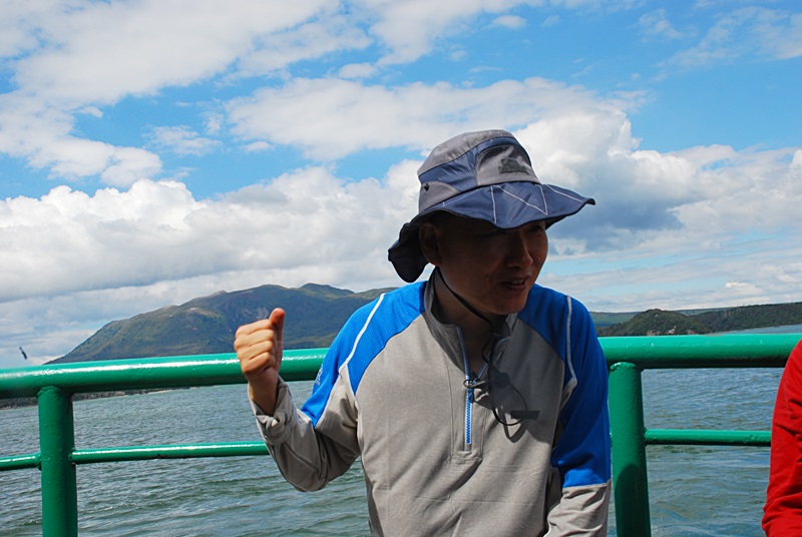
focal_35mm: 46
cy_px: 268
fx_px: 1037
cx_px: 401
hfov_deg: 42.3
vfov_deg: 29.0
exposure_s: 1/60
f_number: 25
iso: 220
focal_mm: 31
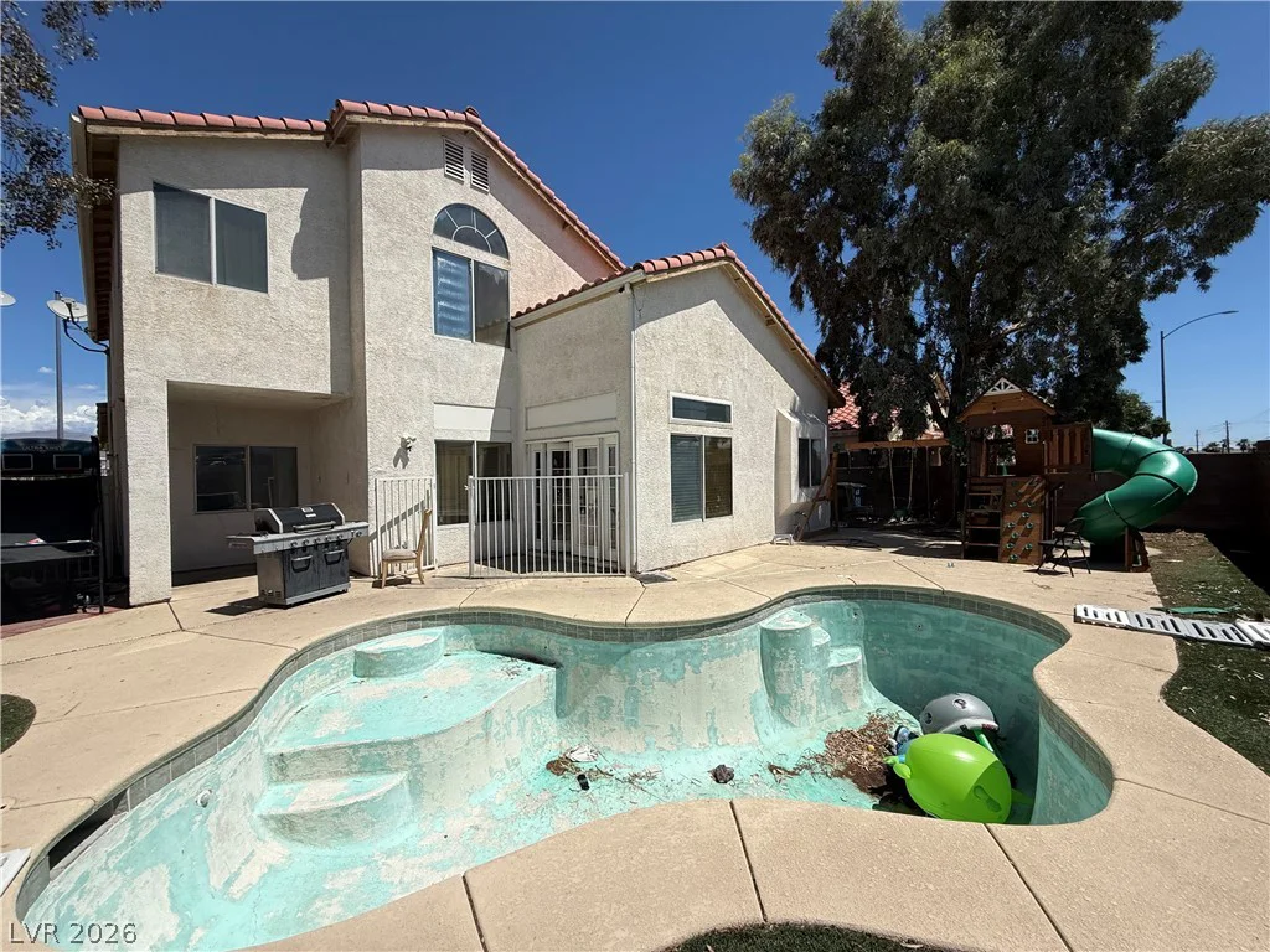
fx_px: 514
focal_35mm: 14
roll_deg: +1.3
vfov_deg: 85.7
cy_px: 476
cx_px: 635
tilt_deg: +1.2
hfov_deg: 102.1
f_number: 2.2
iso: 50
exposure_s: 1/4762
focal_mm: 2.22
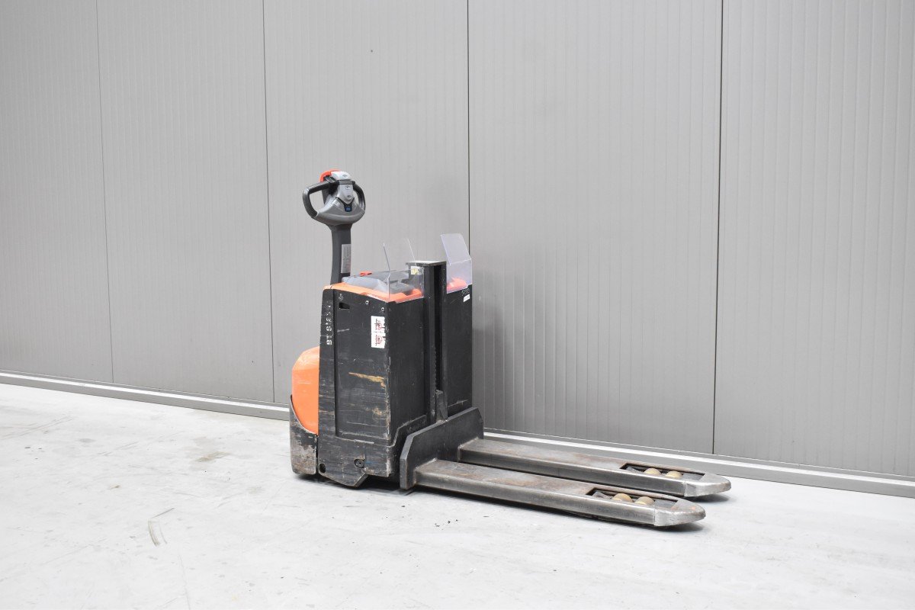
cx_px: 458
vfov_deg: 33.0
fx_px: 1029
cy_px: 305
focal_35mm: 40
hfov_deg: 47.9
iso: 1600
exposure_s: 1/25
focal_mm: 27
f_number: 5
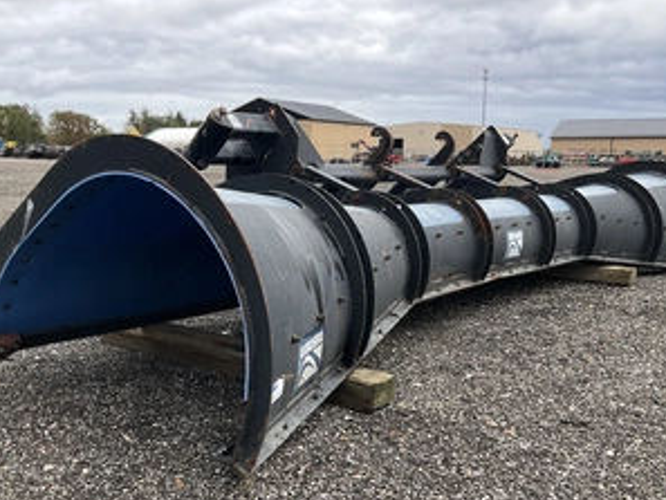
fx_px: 751
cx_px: 341
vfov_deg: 36.5
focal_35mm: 39
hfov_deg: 47.8
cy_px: 330
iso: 25
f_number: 1.8
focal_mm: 3
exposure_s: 1/524
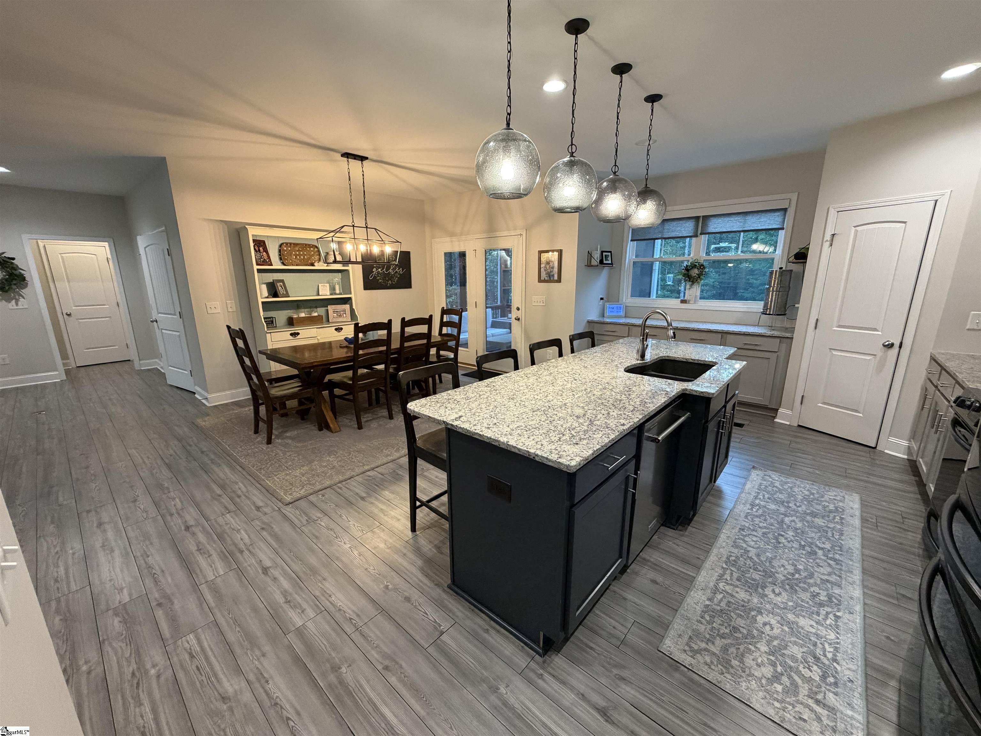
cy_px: 368
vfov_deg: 85.7
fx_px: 397
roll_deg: +0.9
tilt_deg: -13.5
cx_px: 490
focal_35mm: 14
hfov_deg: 102.1
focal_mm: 2.22
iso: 320
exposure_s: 1/60
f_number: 2.2
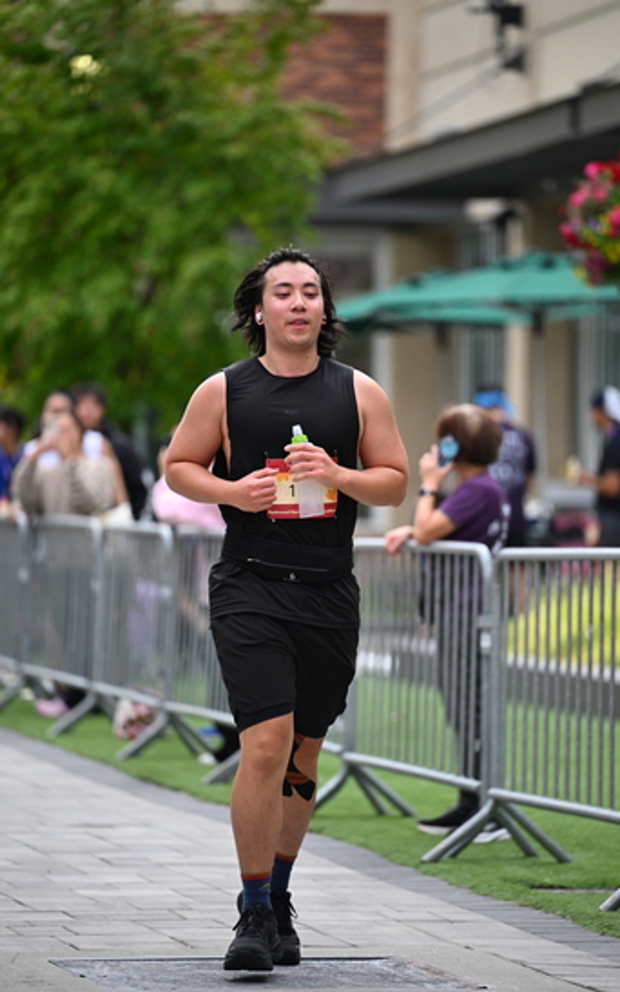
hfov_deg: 6.4
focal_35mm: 205
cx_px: 325
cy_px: 497
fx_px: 5541
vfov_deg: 10.2
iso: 640
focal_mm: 200
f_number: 2.8
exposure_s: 1/2500
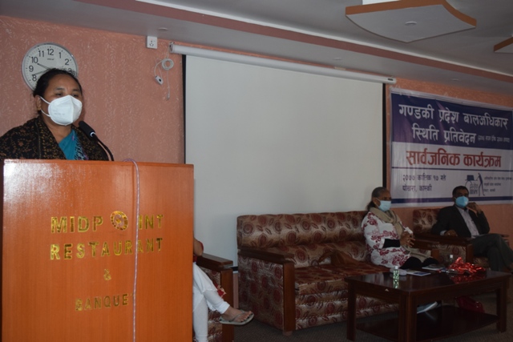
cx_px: 256
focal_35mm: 38
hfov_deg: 51.3
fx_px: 534
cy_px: 171
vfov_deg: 35.5
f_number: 4.5
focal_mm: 25
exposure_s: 1/80
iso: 800
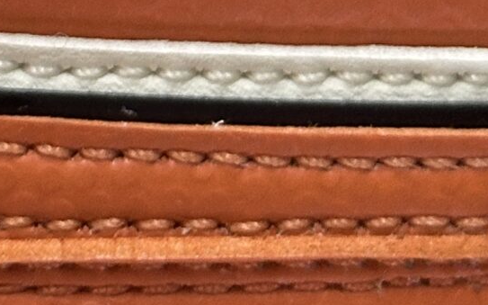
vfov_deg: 5.3
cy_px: -362
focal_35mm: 240
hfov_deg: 8.7
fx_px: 3191
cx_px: 3
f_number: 1.78
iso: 250
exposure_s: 1/50
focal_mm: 6.86
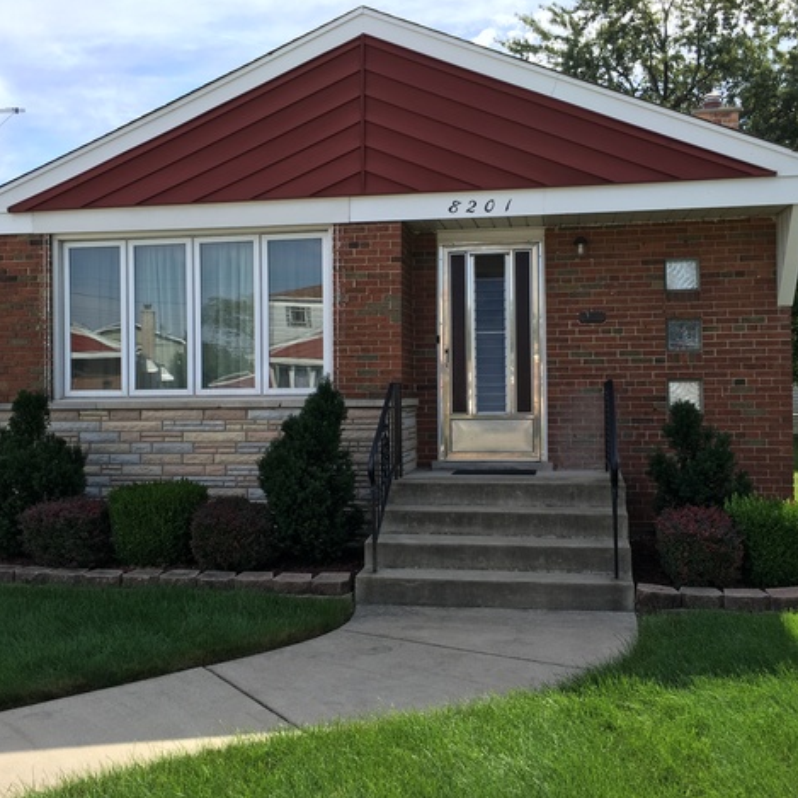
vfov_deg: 47.2
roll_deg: -0.3
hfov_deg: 47.2
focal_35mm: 35
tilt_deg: +1.7
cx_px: 405
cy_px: 398
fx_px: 913
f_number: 2.2
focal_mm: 4.15
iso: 25
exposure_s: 1/818
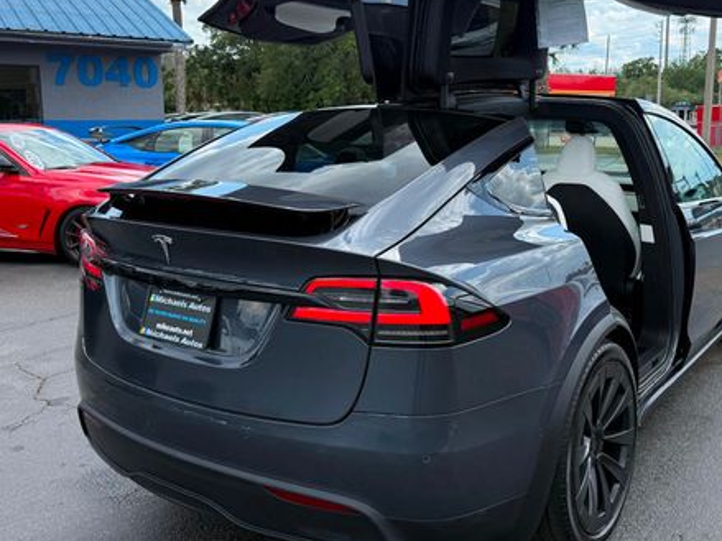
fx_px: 730
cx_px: 447
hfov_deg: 52.1
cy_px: 215
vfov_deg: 40.5
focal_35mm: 35
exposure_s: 1/2611
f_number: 1.78
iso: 100
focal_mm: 6.76
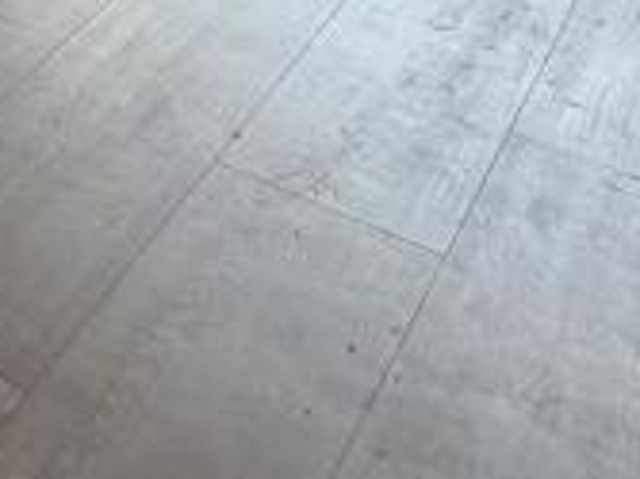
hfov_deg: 17.5
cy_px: -690
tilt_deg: -4.2
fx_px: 1589
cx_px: -579
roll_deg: -1.1
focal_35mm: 86
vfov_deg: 12.9
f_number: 2.2
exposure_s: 1/100
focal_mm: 2.22
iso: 80
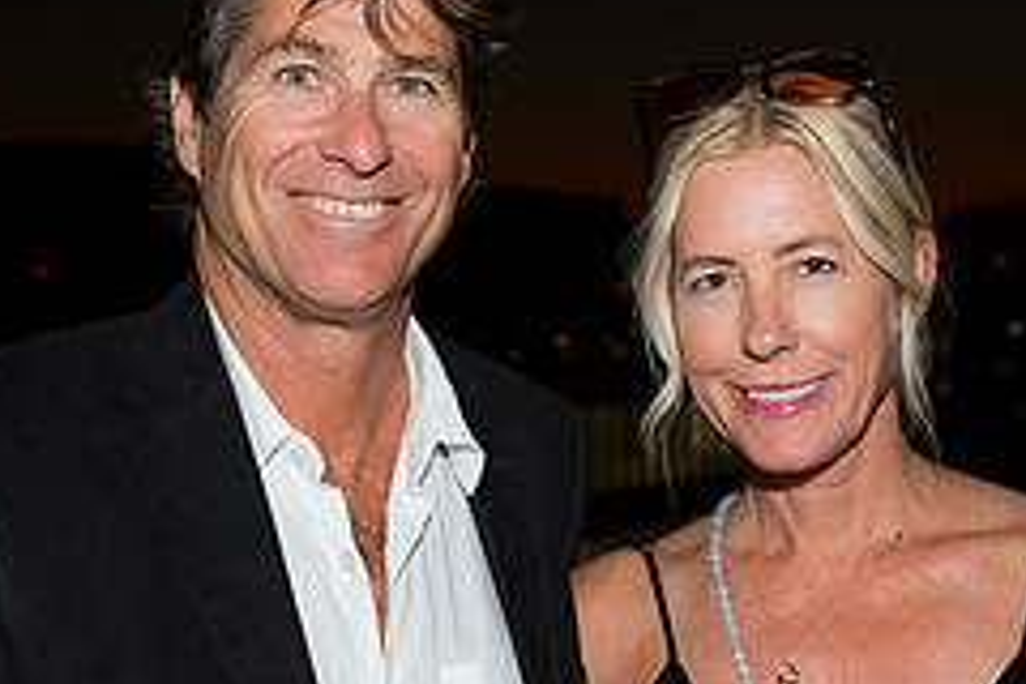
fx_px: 3106
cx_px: 500
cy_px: 494
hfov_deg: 18.8
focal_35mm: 109
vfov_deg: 12.5
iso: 800
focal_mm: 45
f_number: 5
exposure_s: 1/125
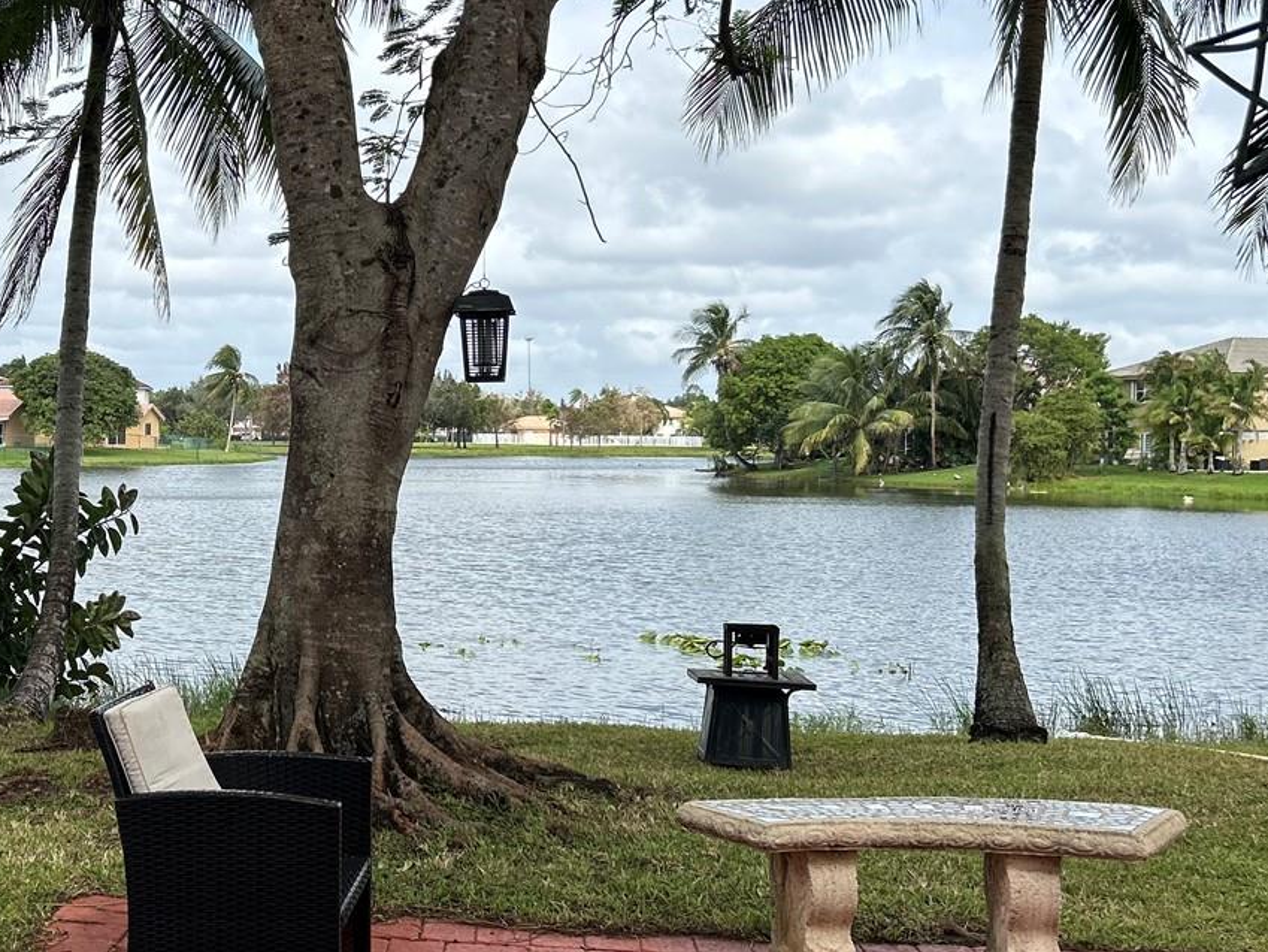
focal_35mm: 49
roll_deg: -0.5
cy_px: 439
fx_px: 1795
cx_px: 311
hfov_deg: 37.9
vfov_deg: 29.7
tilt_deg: -0.5
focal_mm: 5.7
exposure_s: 1/3571
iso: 50
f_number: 1.5
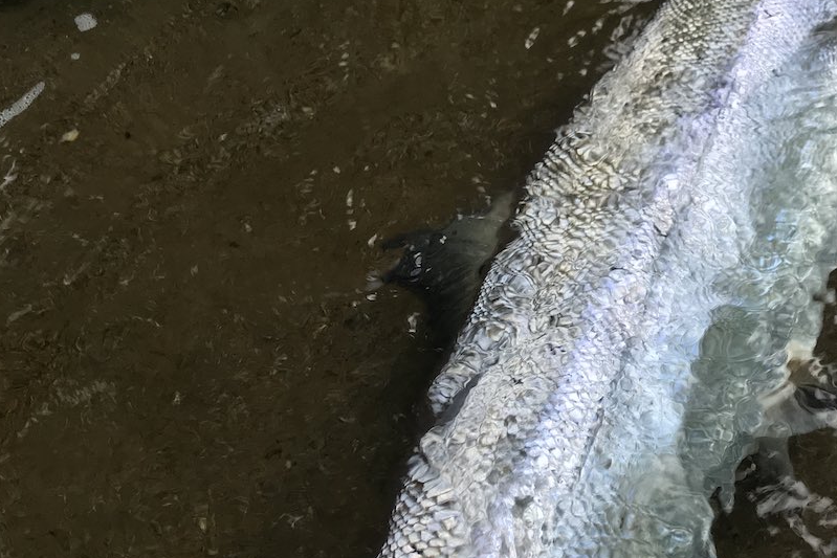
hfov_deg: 38.4
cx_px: 571
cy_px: 300
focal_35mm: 51
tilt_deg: -46.1
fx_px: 1186
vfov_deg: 26.5
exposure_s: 1/100
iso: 40
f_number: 1.8
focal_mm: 3.99
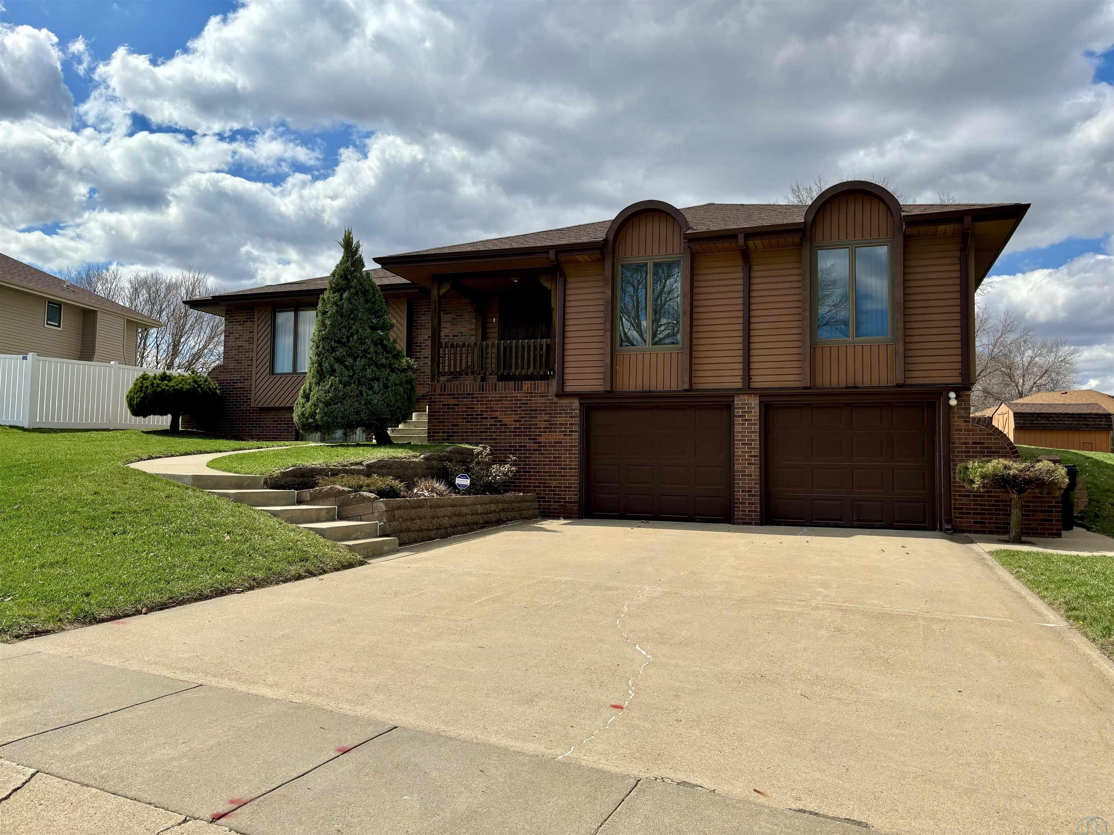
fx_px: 837
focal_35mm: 26
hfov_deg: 67.3
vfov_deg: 53.1
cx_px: 557
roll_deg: -0.5
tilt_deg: +4.1
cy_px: 418
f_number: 1.6
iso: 50
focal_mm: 5.96
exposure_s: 1/5348
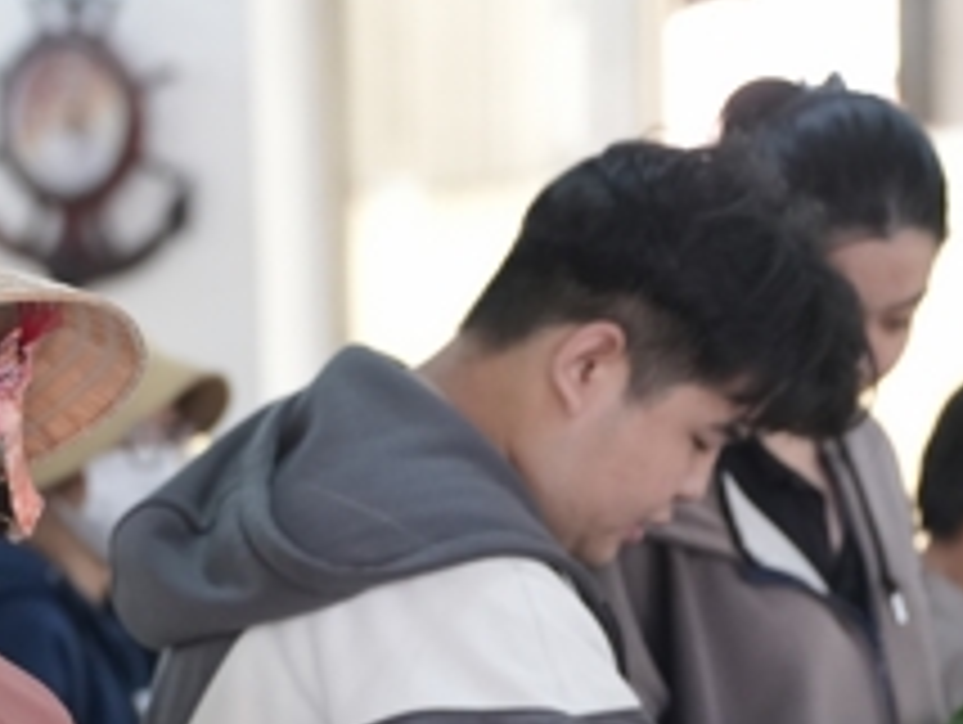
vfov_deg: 5.8
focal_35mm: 254
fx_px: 7074
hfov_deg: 7.7
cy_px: 870
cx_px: -54
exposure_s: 1/160
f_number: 2.8
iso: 2500
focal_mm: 87
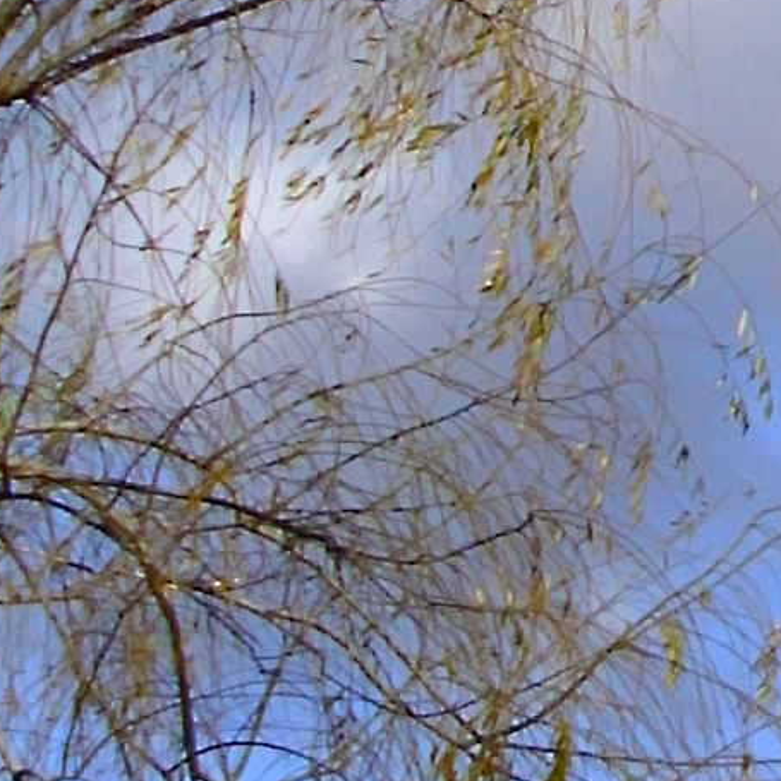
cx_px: 2295
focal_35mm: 248
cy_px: 304
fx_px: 6330
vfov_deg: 7.1
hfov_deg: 6.5
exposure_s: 1/534
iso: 50
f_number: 4.3
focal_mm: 6.2
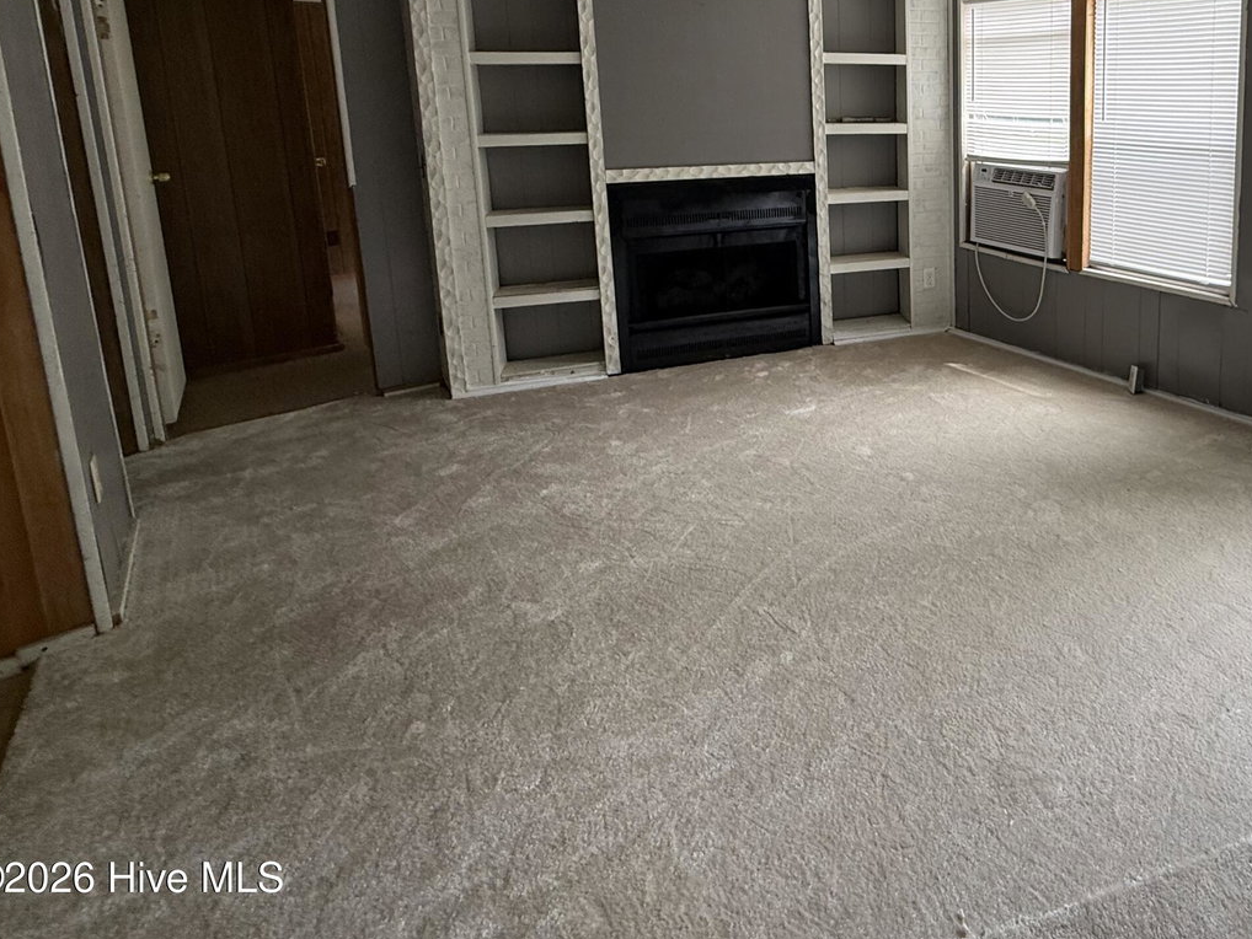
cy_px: 208
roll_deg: +0.6
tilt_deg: -8.6
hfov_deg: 70.7
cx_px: 953
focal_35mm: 22
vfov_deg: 57.2
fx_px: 796
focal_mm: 2.22
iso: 100
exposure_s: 1/99
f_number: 2.2
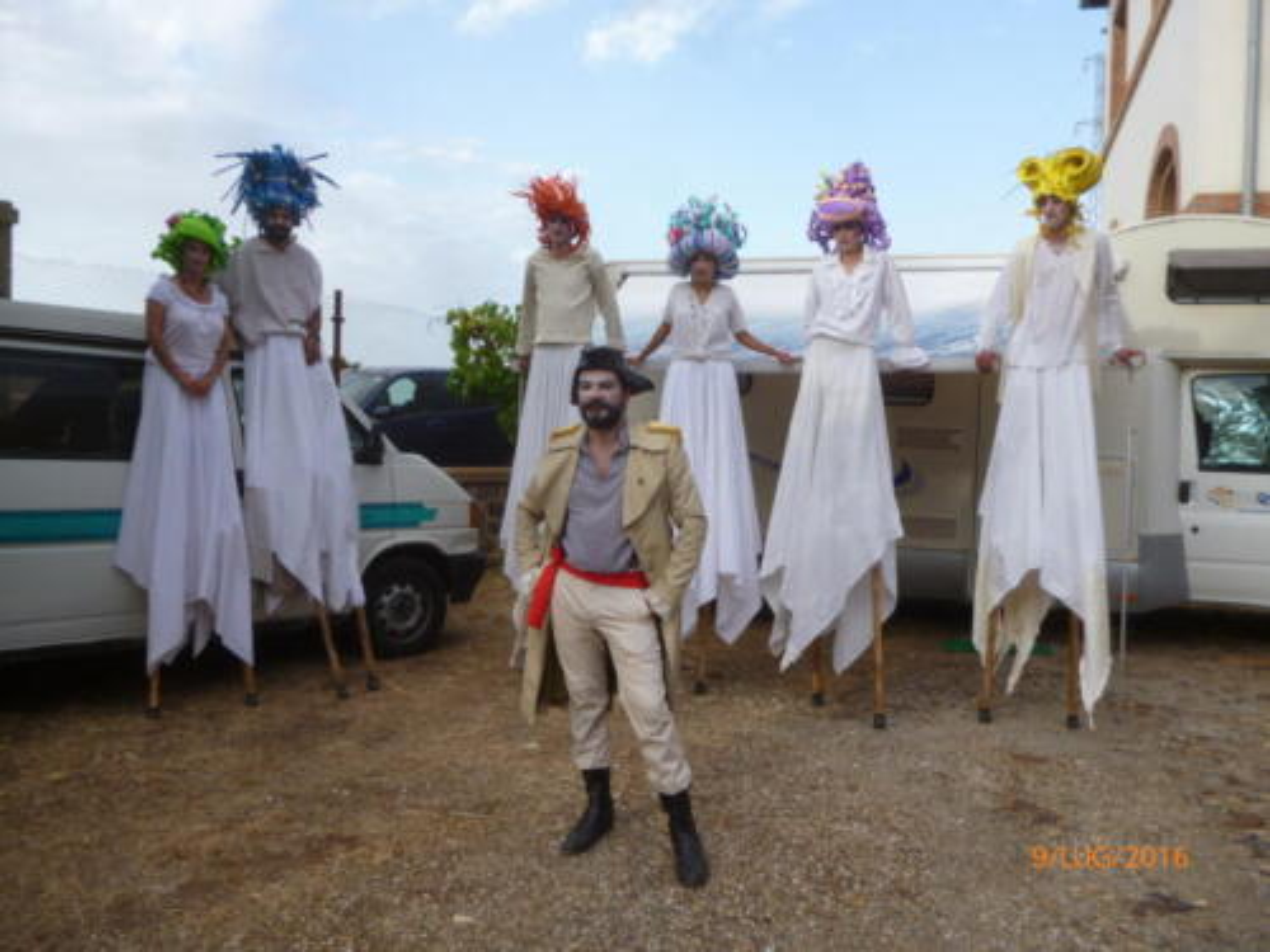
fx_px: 1027
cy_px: 476
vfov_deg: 49.7
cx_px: 635
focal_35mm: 28
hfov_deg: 63.4
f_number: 3.1
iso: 100
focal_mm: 5
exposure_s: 1/320
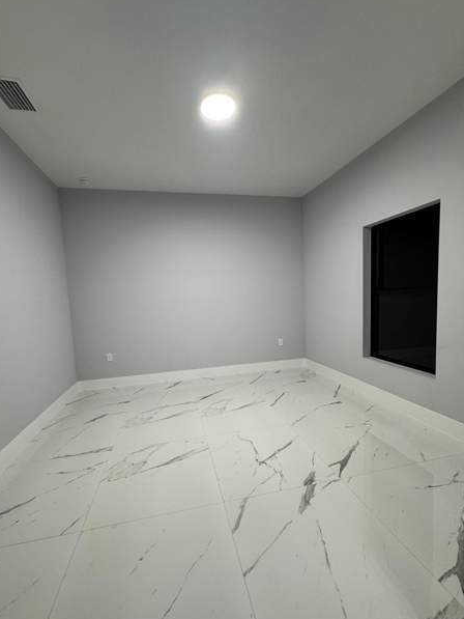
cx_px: 225
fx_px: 268
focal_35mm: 15
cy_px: 319
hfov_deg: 81.7
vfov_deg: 98.1
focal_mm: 2.22
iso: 200
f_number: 2.2
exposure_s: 1/60
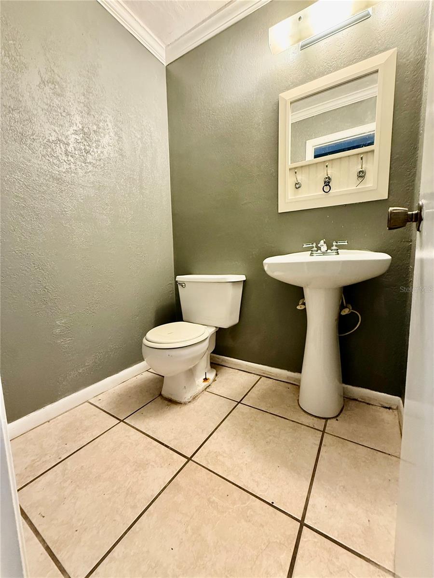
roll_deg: +0.0
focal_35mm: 14
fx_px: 234
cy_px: 289
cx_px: 217
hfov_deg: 85.7
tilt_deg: -6.5
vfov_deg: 102.1
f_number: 2.2
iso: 500
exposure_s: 1/60
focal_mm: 2.22
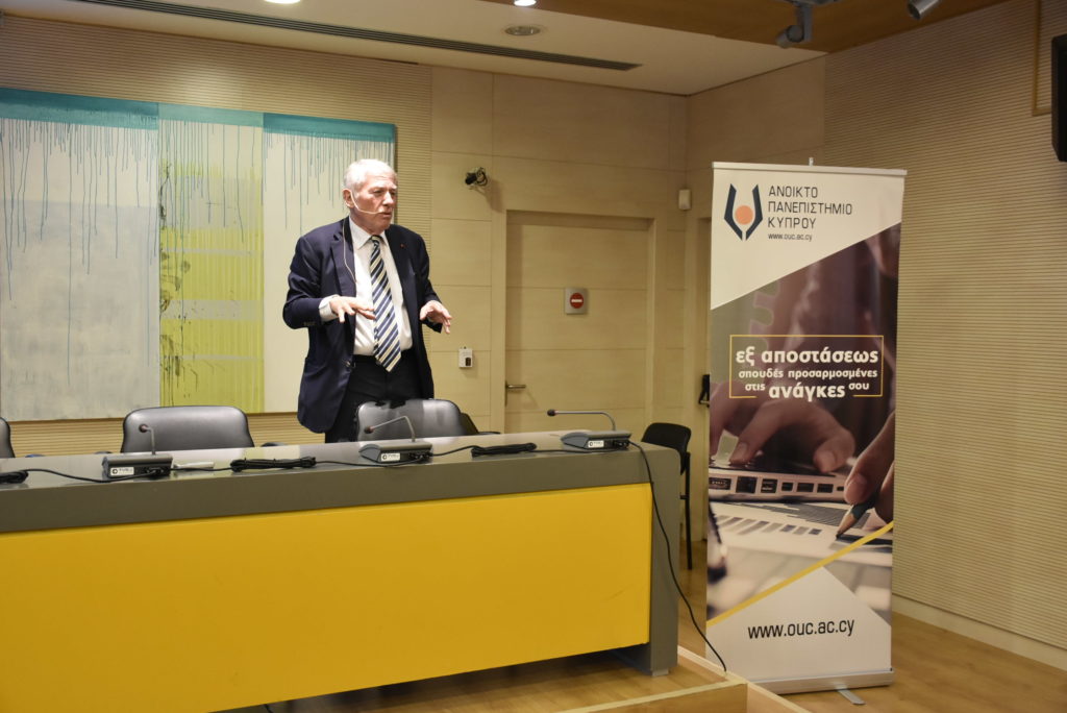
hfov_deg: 55.1
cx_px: 534
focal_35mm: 34
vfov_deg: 38.4
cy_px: 356
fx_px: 1023
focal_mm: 23
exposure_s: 1/60
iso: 1600
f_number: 4
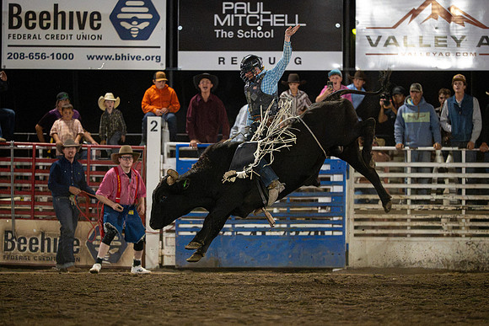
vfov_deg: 5.7
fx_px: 3268
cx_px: 250
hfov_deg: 8.6
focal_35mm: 241
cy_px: 187
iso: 8000
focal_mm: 200
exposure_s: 1/1250
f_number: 2.8
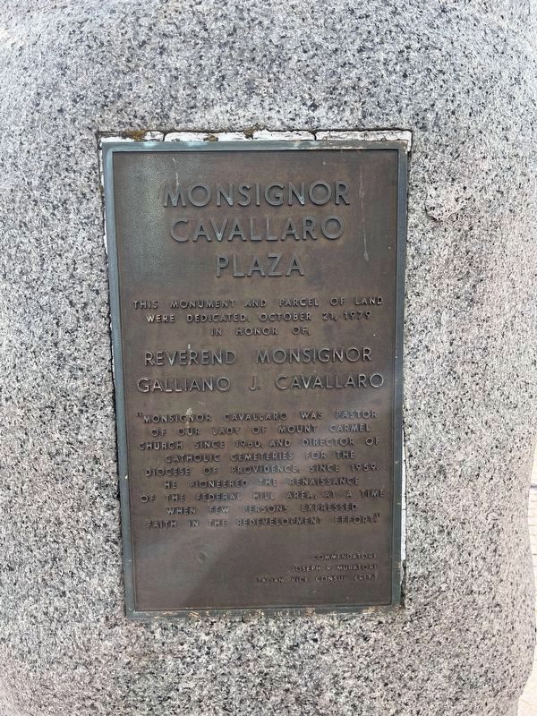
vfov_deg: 67.3
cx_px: 268
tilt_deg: -8.9
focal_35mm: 26
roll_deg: -0.2
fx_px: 538
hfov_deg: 53.1
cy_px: 358
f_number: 1.6
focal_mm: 5.1
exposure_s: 1/761
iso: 50
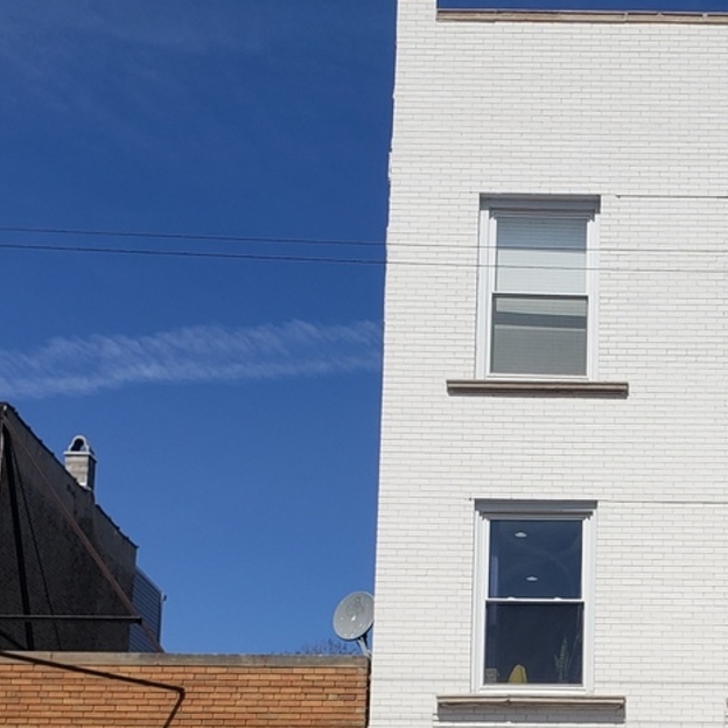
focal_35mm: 53
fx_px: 1261
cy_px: 609
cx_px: 804
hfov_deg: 29.1
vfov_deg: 31.2
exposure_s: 1/3110
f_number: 2.4
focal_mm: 4.3
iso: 50
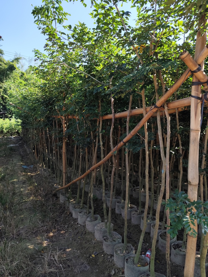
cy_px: 138
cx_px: 104
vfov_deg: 73.9
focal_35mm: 23
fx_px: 184
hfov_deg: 58.9
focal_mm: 6.19
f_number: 1.65
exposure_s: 1/462
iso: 50
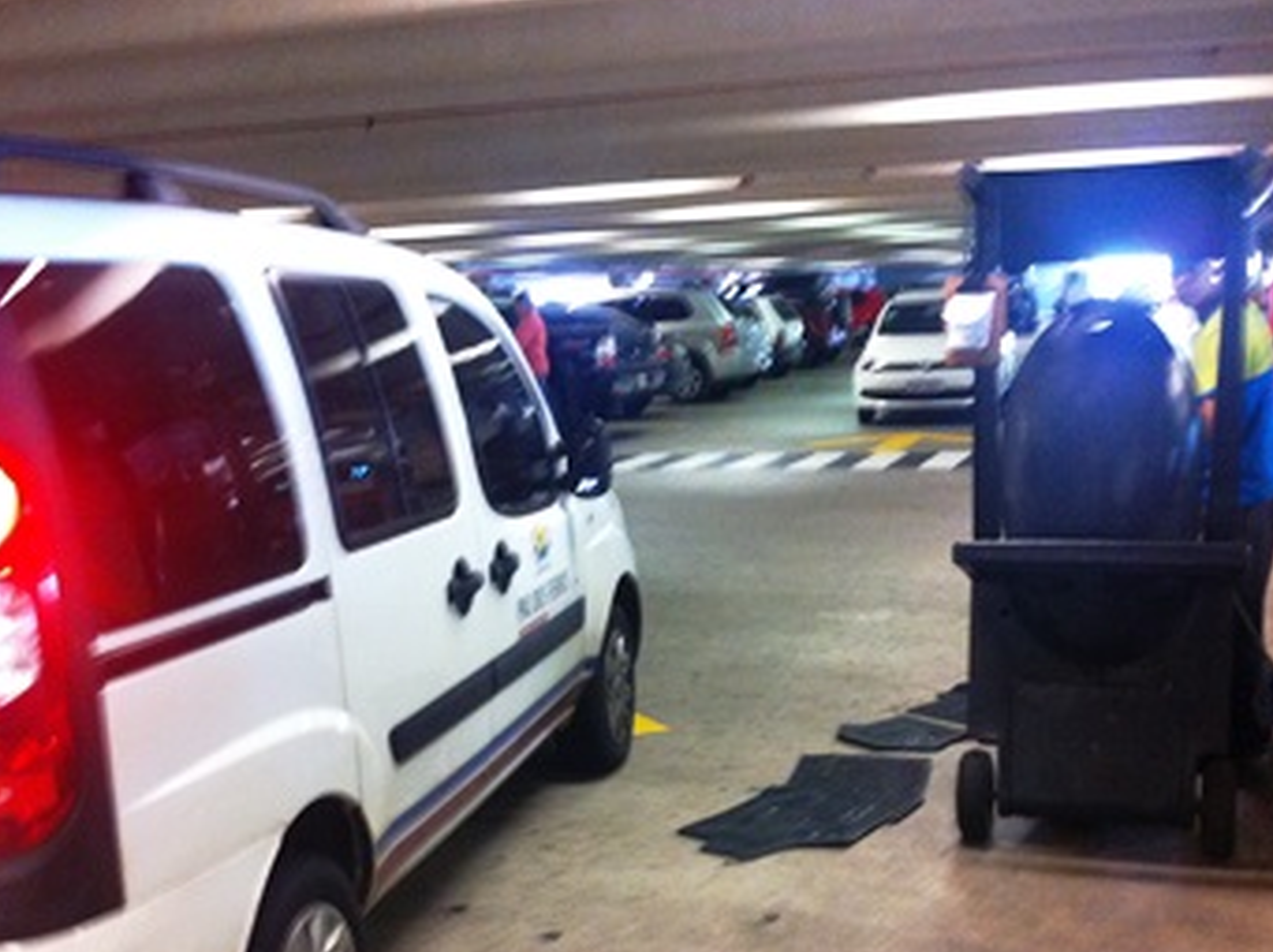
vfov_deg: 31.3
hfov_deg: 41.2
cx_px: 575
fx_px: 1690
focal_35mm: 46
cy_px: 603
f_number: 2.8
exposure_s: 1/15
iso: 320
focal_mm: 3.85
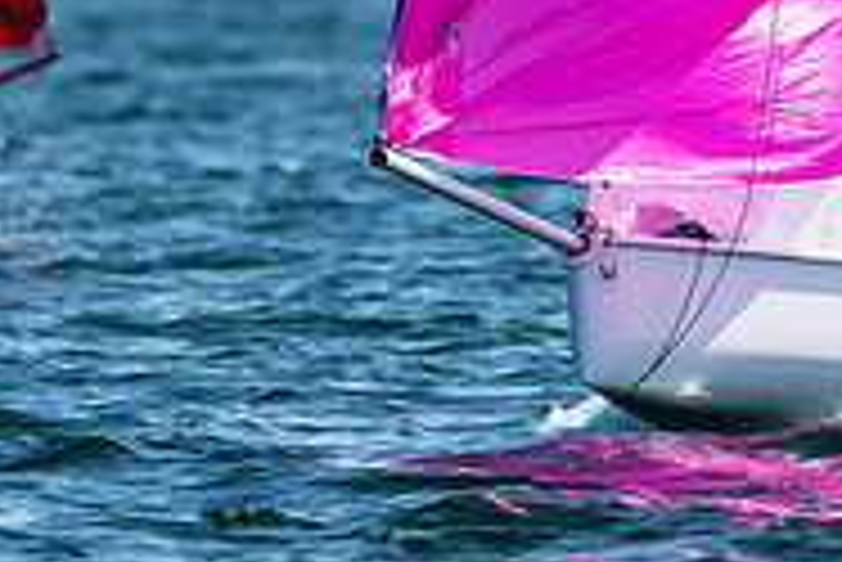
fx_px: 34688
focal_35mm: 1482
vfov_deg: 0.9
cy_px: -259
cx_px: 648
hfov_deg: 1.4
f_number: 5
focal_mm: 300
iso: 200
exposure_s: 1/2500
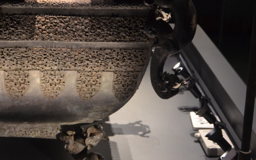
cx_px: 8
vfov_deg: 12.9
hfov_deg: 20.2
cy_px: -4
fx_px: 698
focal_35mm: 100
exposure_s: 1/30
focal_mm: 28
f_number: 4.5
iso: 1250
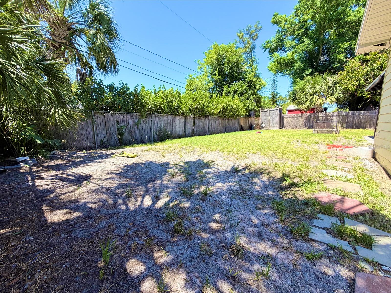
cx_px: 196
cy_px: 146
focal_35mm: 14
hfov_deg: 102.1
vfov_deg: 85.7
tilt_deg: -9.2
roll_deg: +1.1
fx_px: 158
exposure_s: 1/664
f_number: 2.2
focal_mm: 2.22
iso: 40
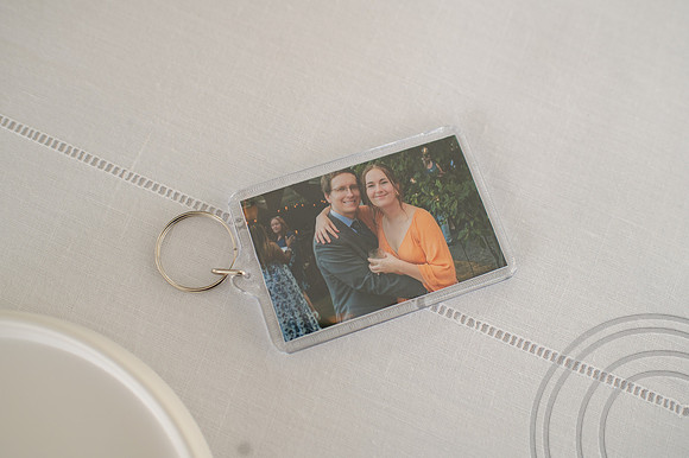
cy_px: 229
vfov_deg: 37.8
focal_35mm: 35
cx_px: 344
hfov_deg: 54.5
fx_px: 669
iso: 640
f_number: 3.2
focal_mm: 35
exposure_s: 1/250
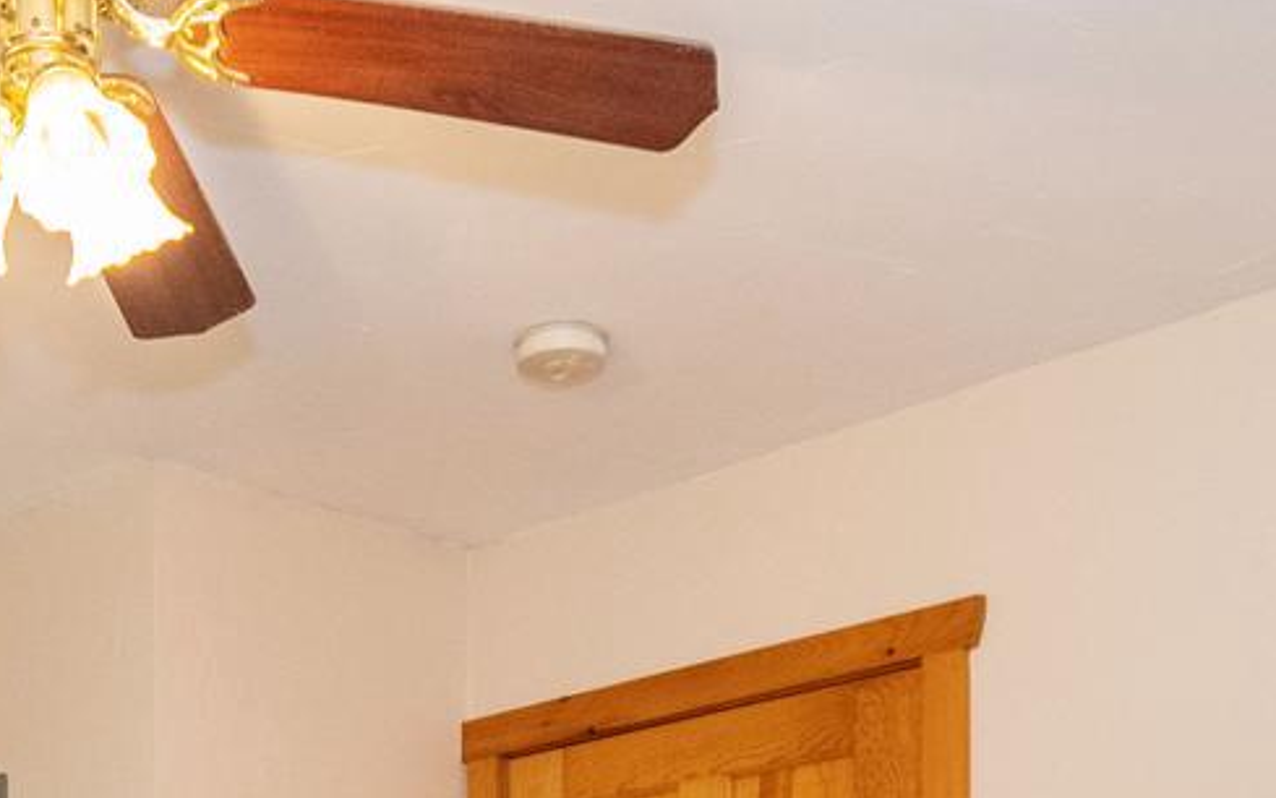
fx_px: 2226
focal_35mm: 64
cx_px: 321
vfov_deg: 17.5
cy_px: 1310
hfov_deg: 31.4
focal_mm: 10
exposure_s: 1/80
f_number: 4.5
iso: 800
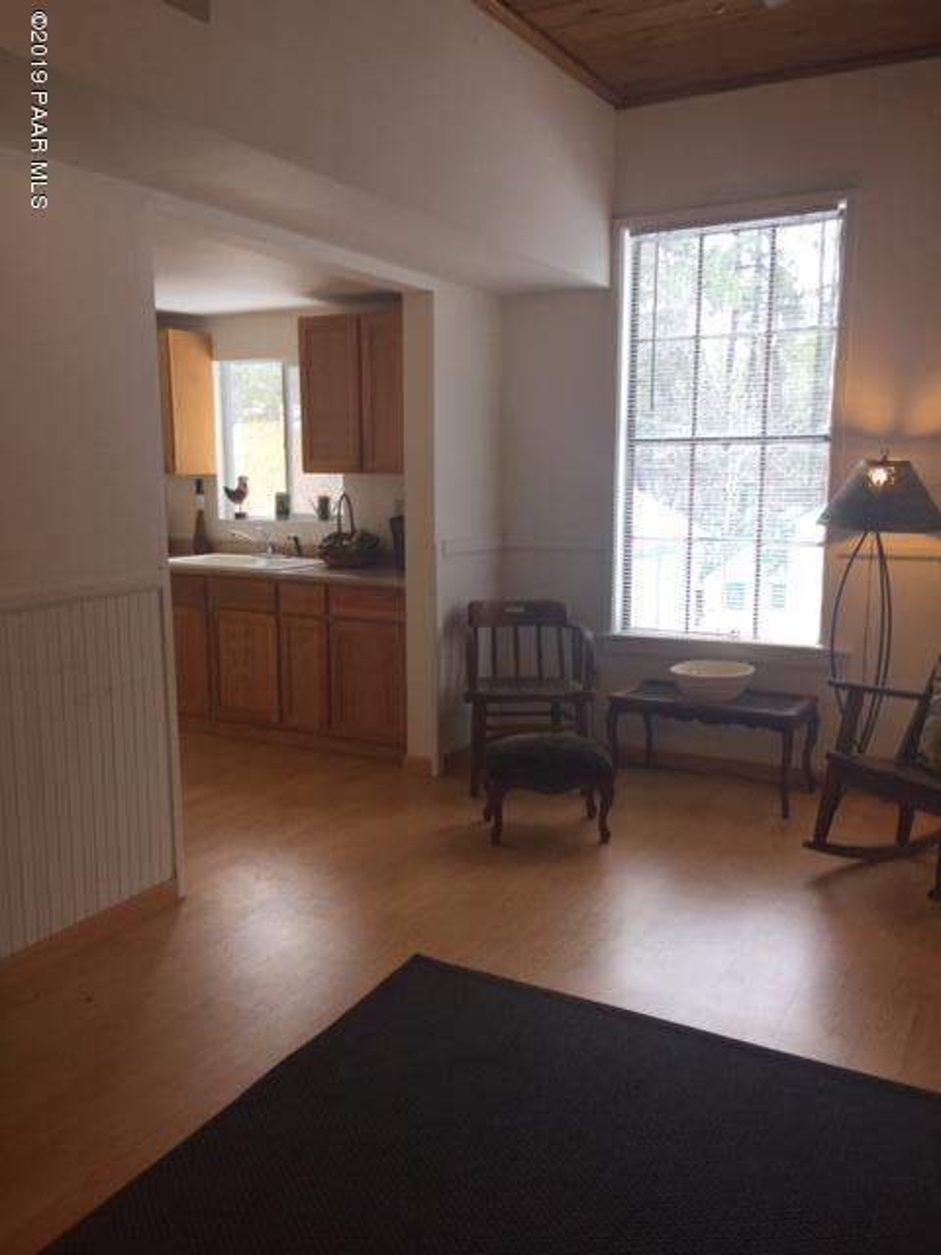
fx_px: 1051
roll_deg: +0.7
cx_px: 470
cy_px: 628
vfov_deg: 61.7
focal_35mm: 29
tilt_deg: -7.7
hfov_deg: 48.2
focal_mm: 4.15
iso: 32
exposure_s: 1/50
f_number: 2.2
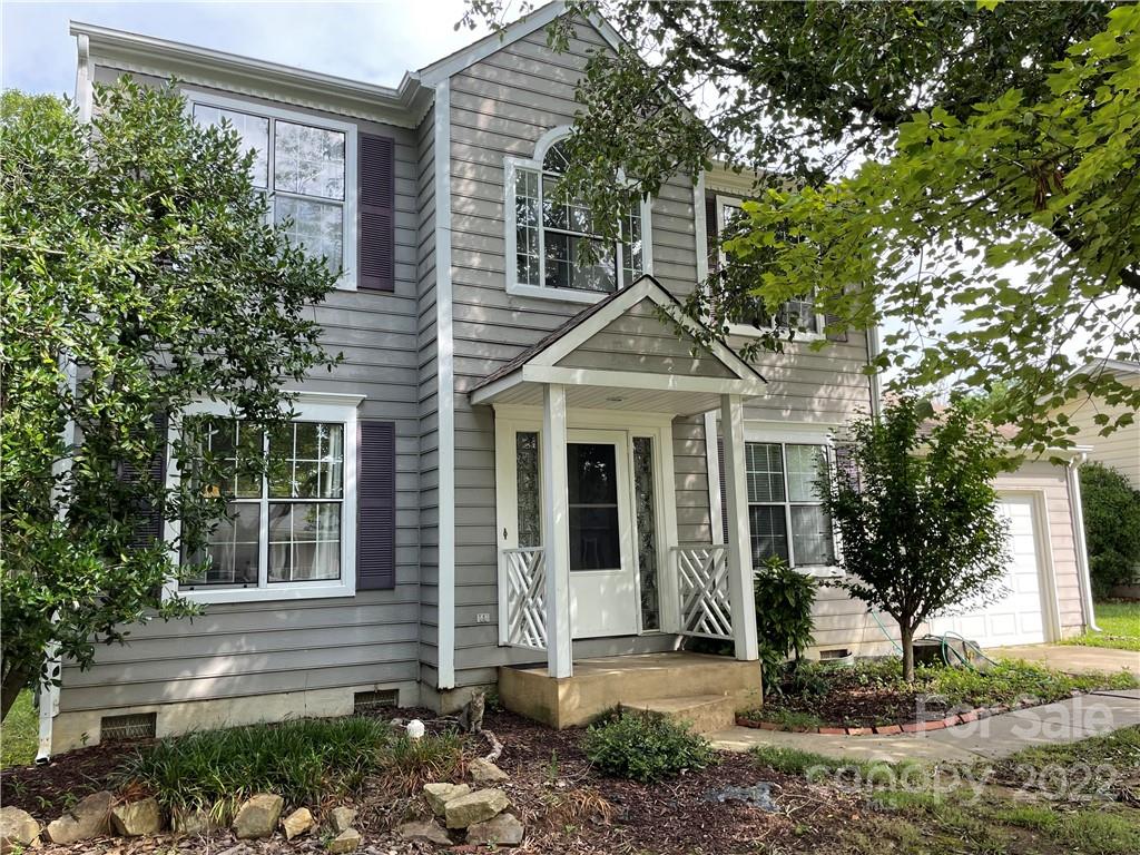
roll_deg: +1.7
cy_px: 428
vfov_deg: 53.1
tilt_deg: +7.8
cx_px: 570
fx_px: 856
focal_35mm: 26
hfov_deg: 67.3
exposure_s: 1/518
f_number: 1.6
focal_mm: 4.2
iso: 32
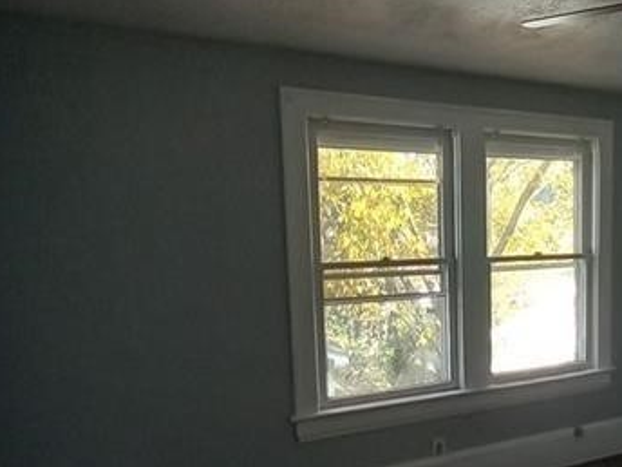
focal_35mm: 29
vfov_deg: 48.2
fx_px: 521
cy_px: 253
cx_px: 501
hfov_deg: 57.0
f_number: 2.2
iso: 125
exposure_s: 1/60
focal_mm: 1.13
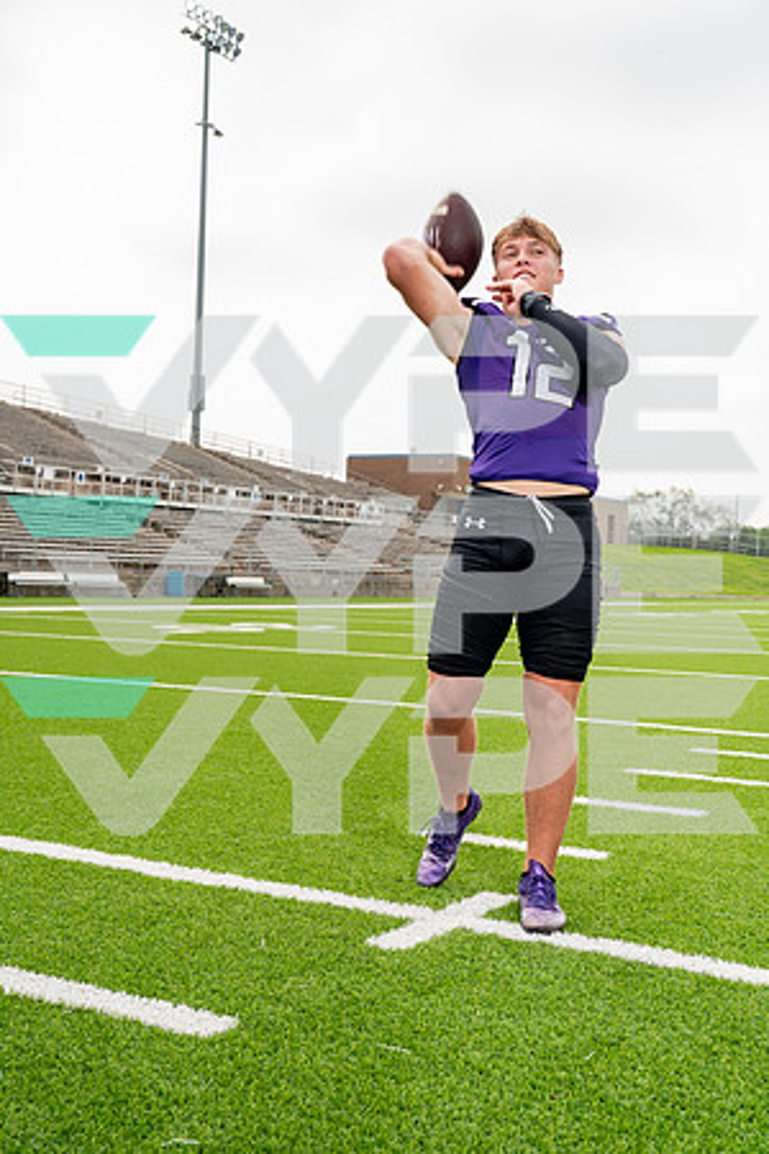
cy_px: 577
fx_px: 1314
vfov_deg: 47.4
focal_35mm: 41
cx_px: 384
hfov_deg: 32.6
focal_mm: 41
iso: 100
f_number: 5.6
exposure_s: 1/250
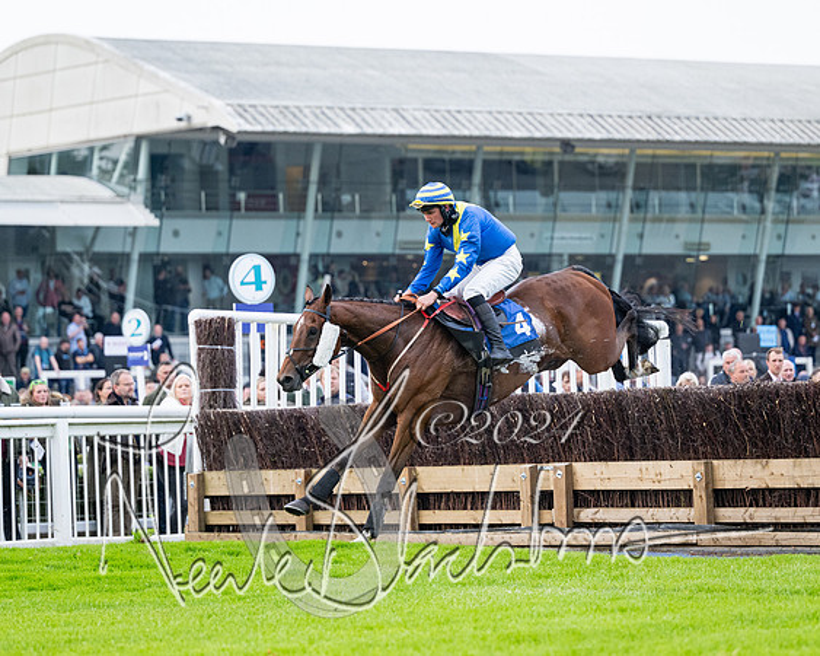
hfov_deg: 12.2
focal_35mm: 158
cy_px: 332
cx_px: 450
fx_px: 3830
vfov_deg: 9.8
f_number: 2.8
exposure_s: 1/2500
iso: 800
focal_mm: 110
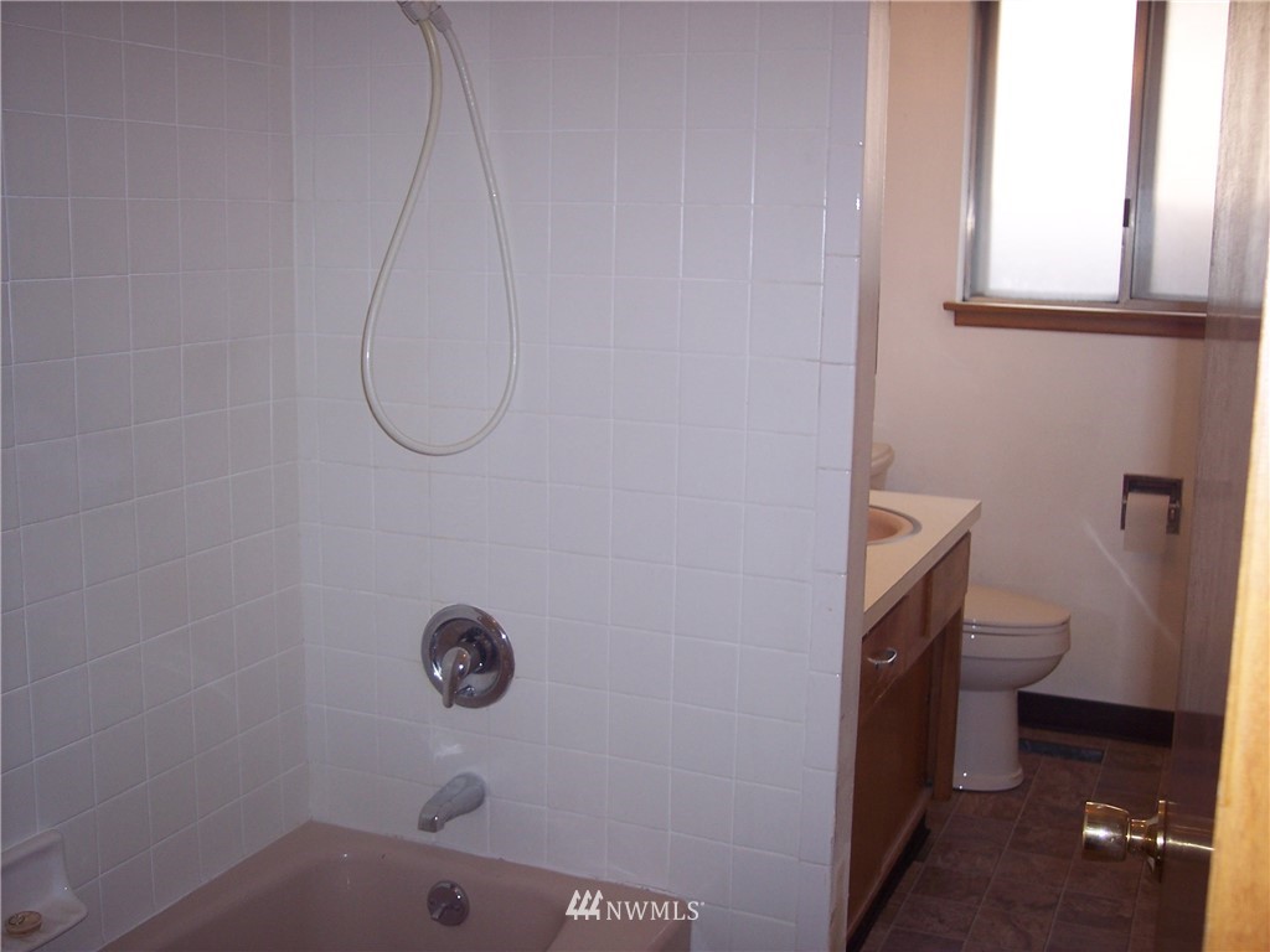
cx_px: 635
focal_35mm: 39
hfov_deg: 47.9
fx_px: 1431
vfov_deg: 36.8
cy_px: 476
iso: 100
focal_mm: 8
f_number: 2.8
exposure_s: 1/60
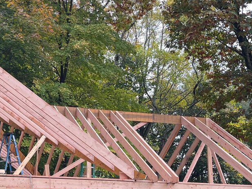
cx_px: 58
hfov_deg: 28.1
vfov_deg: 21.5
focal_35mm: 68
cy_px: 124
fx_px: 495
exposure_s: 1/127
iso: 32
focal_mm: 5.1
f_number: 1.6
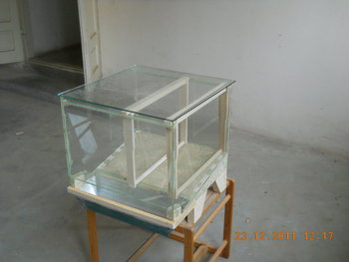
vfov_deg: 35.2
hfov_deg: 45.7
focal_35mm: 41
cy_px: 131
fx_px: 414
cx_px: 174
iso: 250
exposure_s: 1/30
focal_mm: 6.72
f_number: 3.1
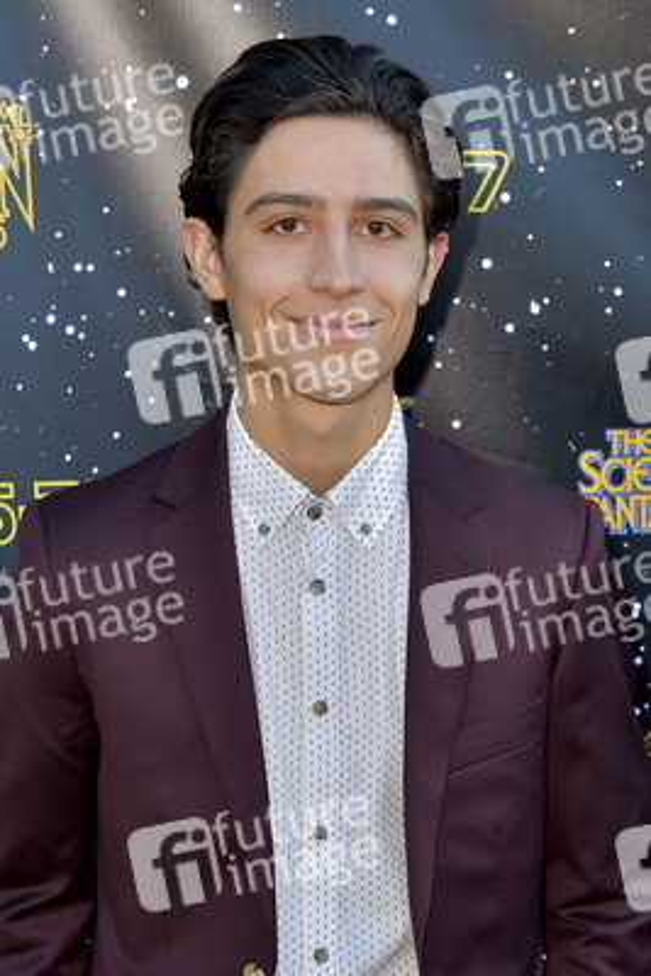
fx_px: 1518
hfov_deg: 24.2
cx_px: 326
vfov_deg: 35.6
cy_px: 488
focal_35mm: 56
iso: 500
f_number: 6.3
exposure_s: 1/320
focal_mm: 56
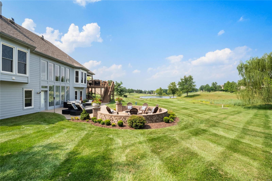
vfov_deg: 73.7
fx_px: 121
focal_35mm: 16
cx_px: 136
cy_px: 90
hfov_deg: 96.7
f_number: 10
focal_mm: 8
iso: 400
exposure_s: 1/320
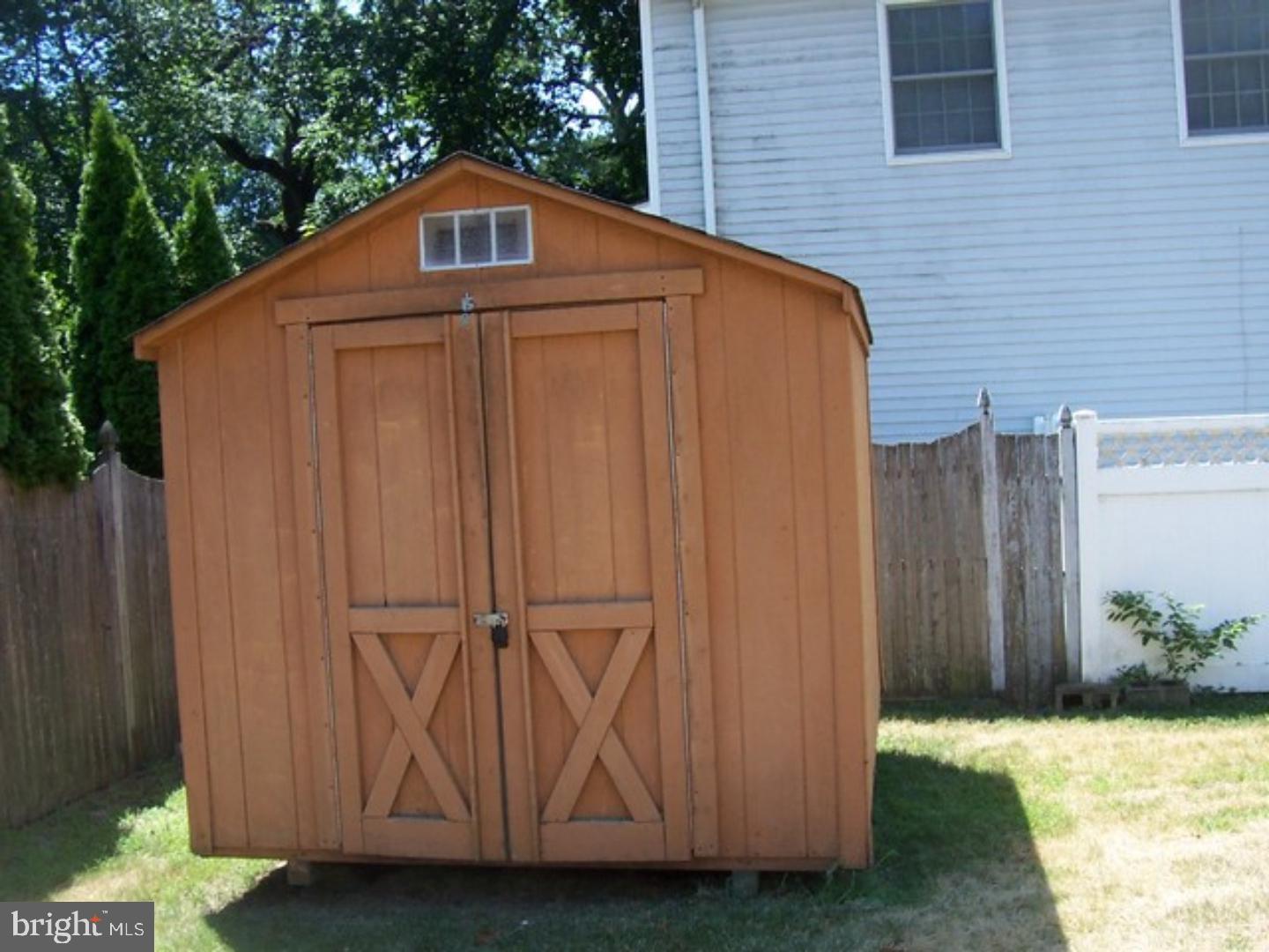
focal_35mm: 37
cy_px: 476
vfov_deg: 38.7
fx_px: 1356
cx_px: 634
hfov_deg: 50.1
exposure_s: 1/180
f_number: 5.6
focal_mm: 5.6
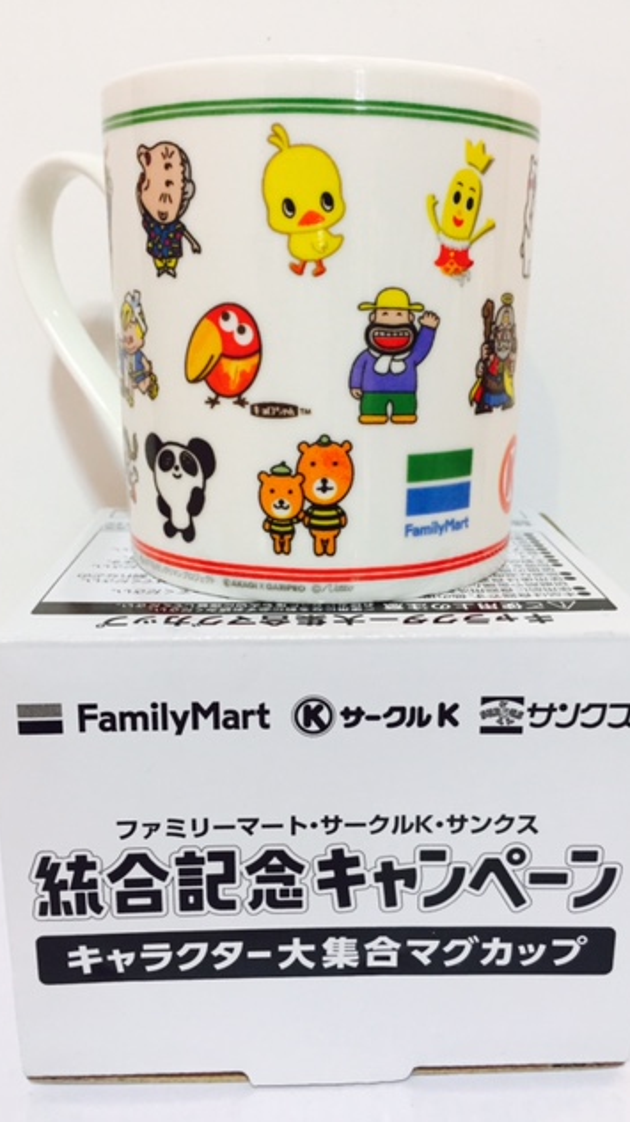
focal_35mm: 32
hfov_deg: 36.6
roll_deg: +0.0
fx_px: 951
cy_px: 557
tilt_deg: -13.3
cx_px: 343
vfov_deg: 61.0
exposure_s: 1/33
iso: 80
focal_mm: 4.15
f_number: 2.2
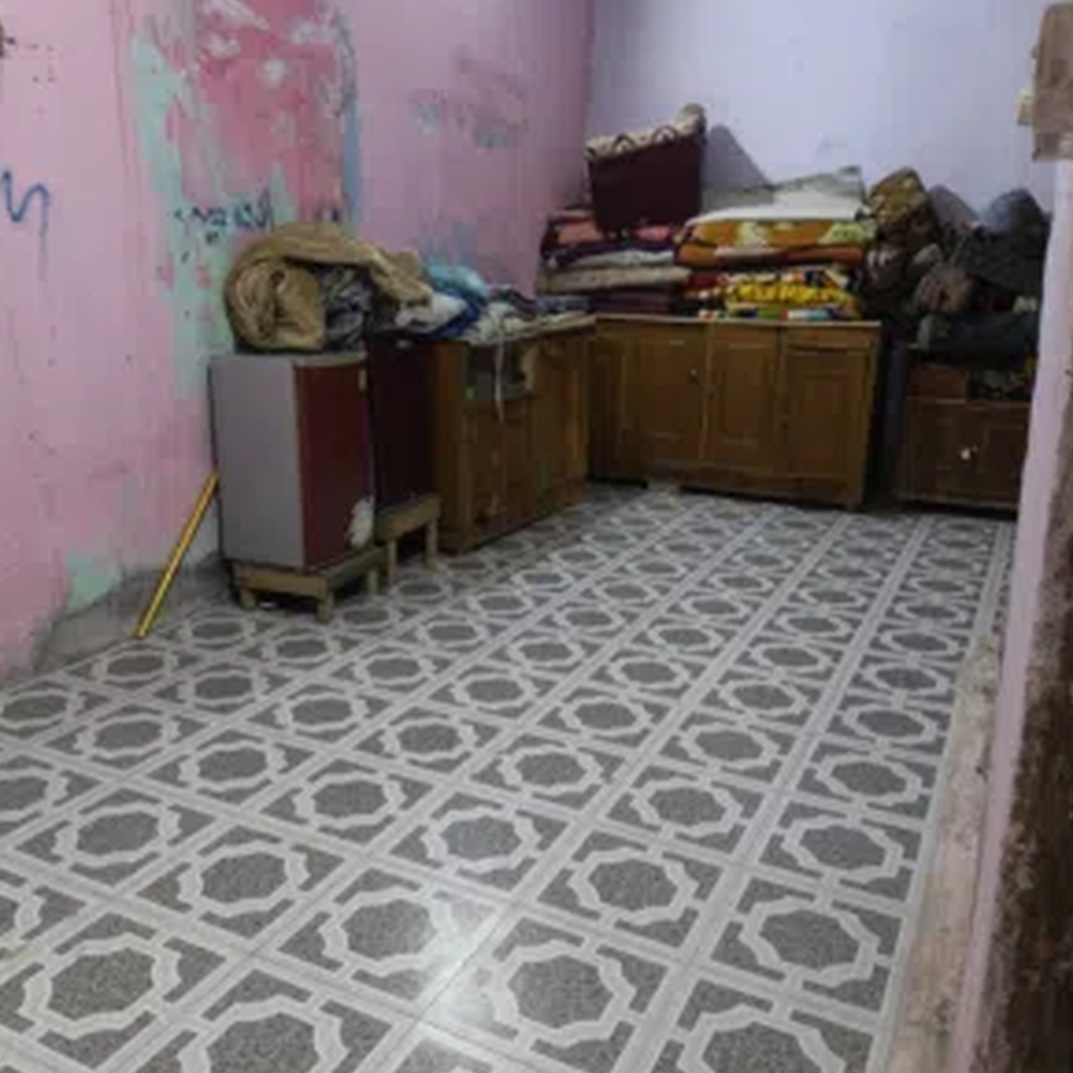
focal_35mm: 28
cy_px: 518
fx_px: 982
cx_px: 529
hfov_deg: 57.3
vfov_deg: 57.3
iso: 400
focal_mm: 5.56
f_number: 1.8
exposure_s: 1/98.3
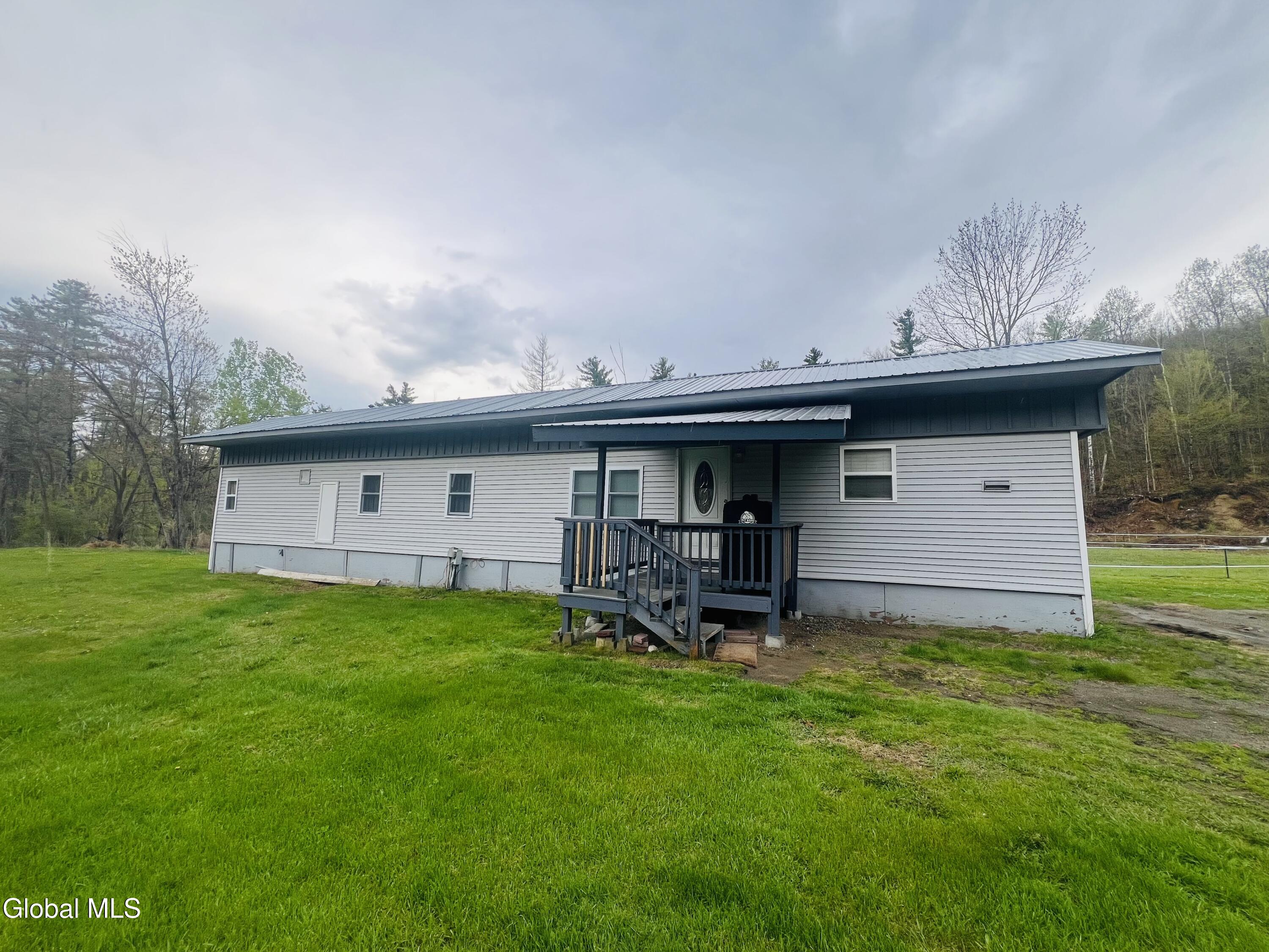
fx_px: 477
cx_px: 634
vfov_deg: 89.9
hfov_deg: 106.2
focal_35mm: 13
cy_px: 476
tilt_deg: +4.9
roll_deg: -2.4
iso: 32
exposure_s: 1/363
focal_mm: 1.57
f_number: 1.8
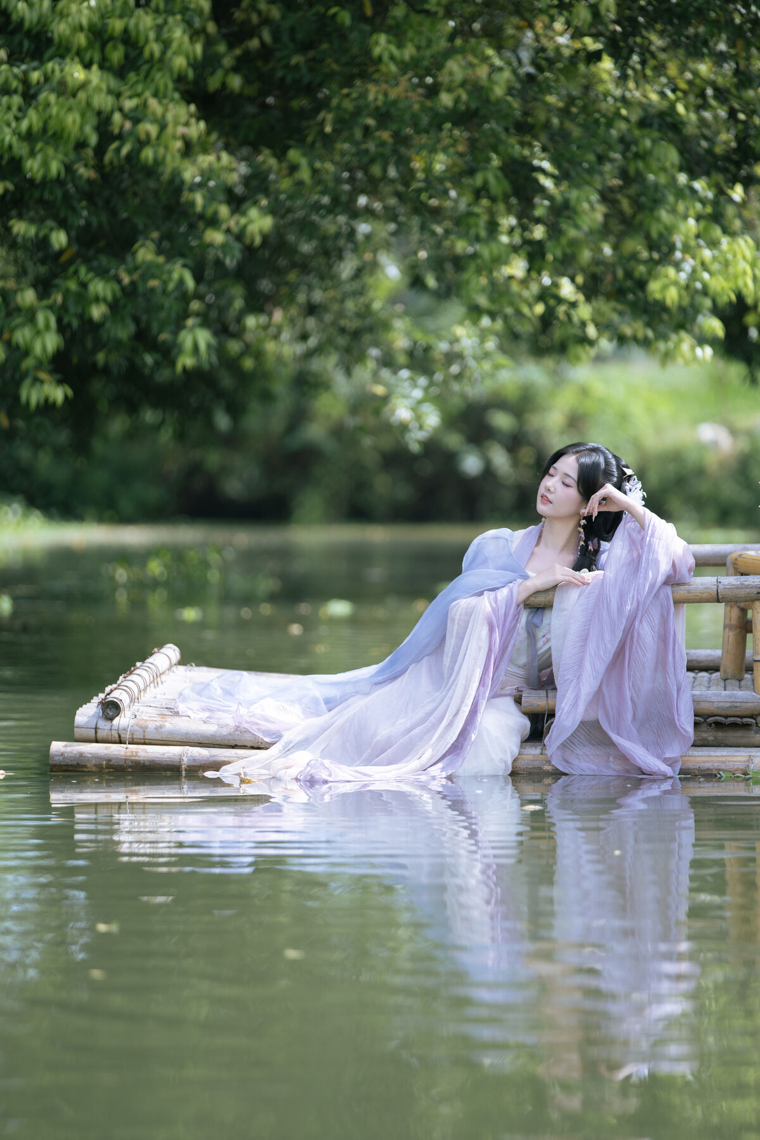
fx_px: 6333
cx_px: 380
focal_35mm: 200
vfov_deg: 10.3
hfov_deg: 6.9
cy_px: 570
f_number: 2.8
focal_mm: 200
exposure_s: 1/800
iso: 100
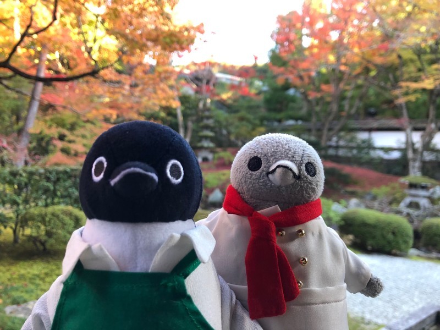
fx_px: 356
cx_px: 220
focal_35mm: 28
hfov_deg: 63.4
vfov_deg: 49.7
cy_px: 165
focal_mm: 3.99
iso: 25
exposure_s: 1/30
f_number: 1.8
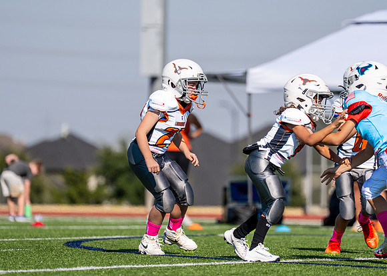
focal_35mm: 333
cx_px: 205
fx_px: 3656
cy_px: 151
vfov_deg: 4.3
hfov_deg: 6.1
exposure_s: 1/2500
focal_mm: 200
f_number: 2.8
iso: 100
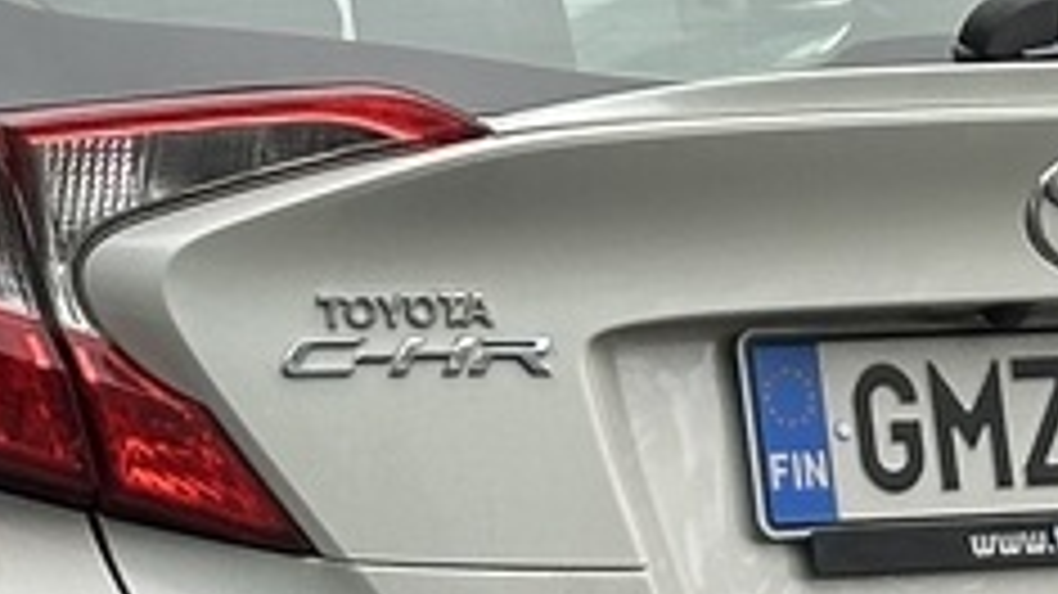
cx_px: -36
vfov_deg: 3.8
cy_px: 288
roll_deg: +1.0
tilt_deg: -3.2
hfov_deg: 6.7
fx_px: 8974
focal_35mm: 320
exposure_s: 1/169
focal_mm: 6.86
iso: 50
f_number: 1.78
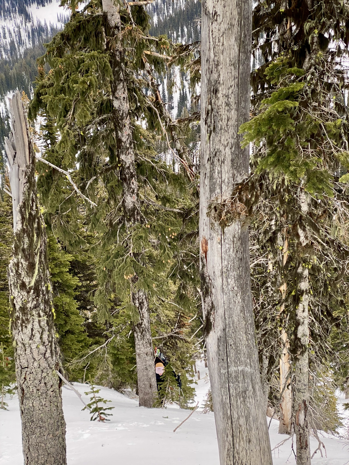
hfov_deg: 28.0
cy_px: 232
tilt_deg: -22.6
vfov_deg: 36.8
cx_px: 174
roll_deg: +1.5
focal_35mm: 52
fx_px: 699
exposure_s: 1/121
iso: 50
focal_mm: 6
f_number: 2
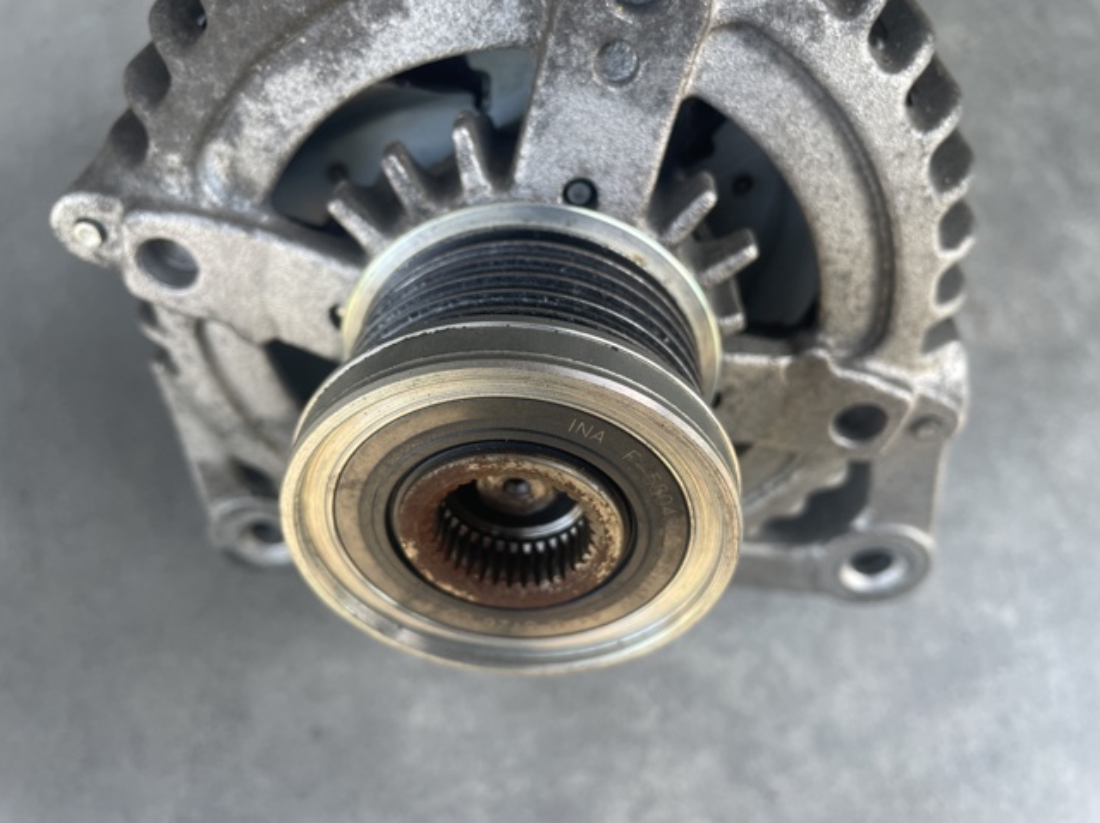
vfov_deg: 53.0
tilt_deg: -73.9
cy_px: 412
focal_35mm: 26
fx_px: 826
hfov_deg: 67.3
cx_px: 550
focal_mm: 4.2
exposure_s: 1/121
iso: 40
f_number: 1.6
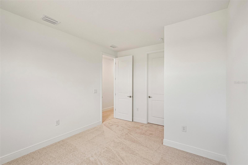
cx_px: 124
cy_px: 82
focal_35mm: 16
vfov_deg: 72.0
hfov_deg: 95.0
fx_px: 114
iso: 400
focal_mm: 16.5
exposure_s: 1/40
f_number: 8
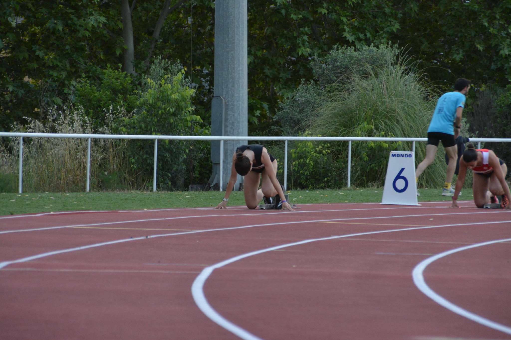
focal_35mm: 300
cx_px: 256
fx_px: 4258
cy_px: 170
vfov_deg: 4.6
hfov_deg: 6.9
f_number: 6.3
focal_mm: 200
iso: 1600
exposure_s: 1/125
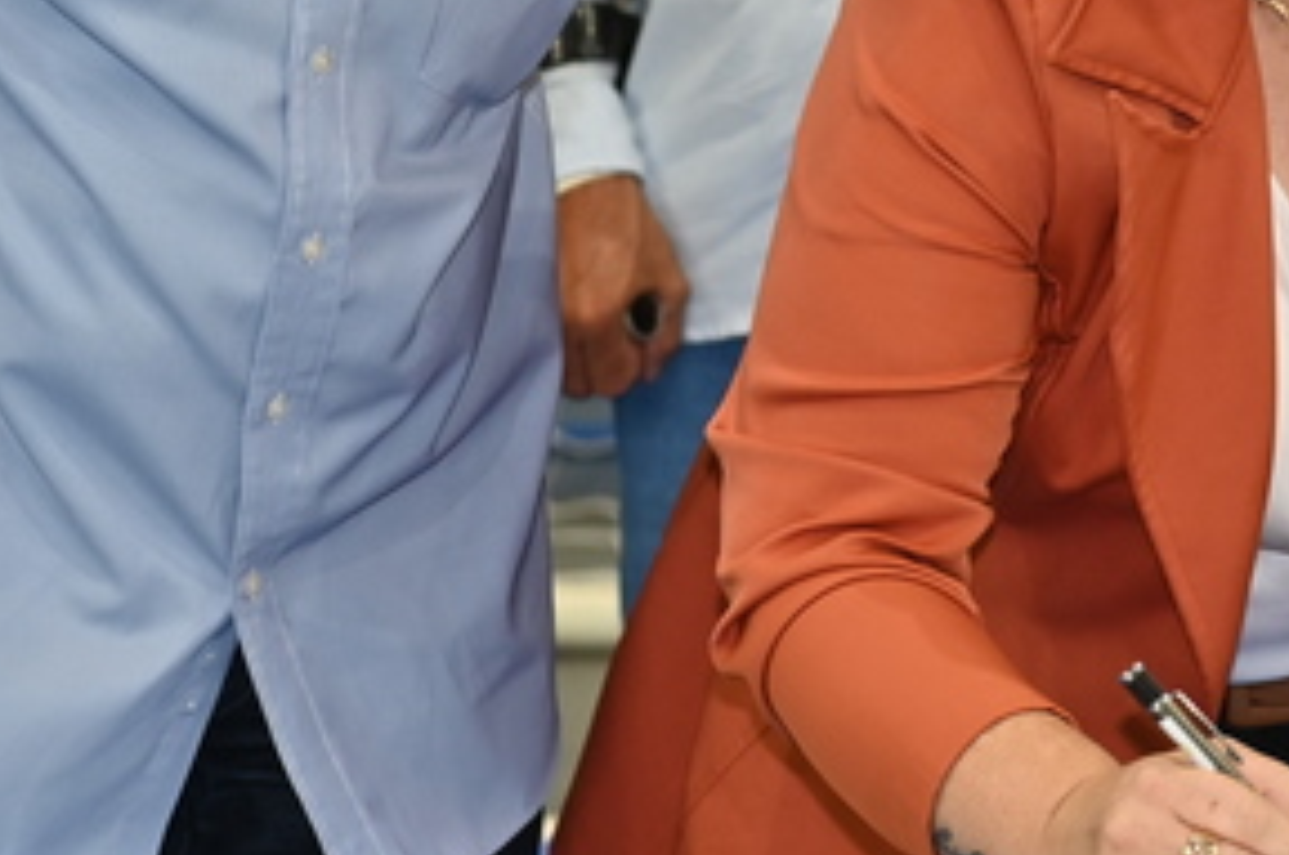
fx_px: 6935
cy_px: 132
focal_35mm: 194
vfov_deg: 7.0
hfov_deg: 10.6
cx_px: 1173
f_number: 4
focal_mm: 62
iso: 450
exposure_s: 1/60
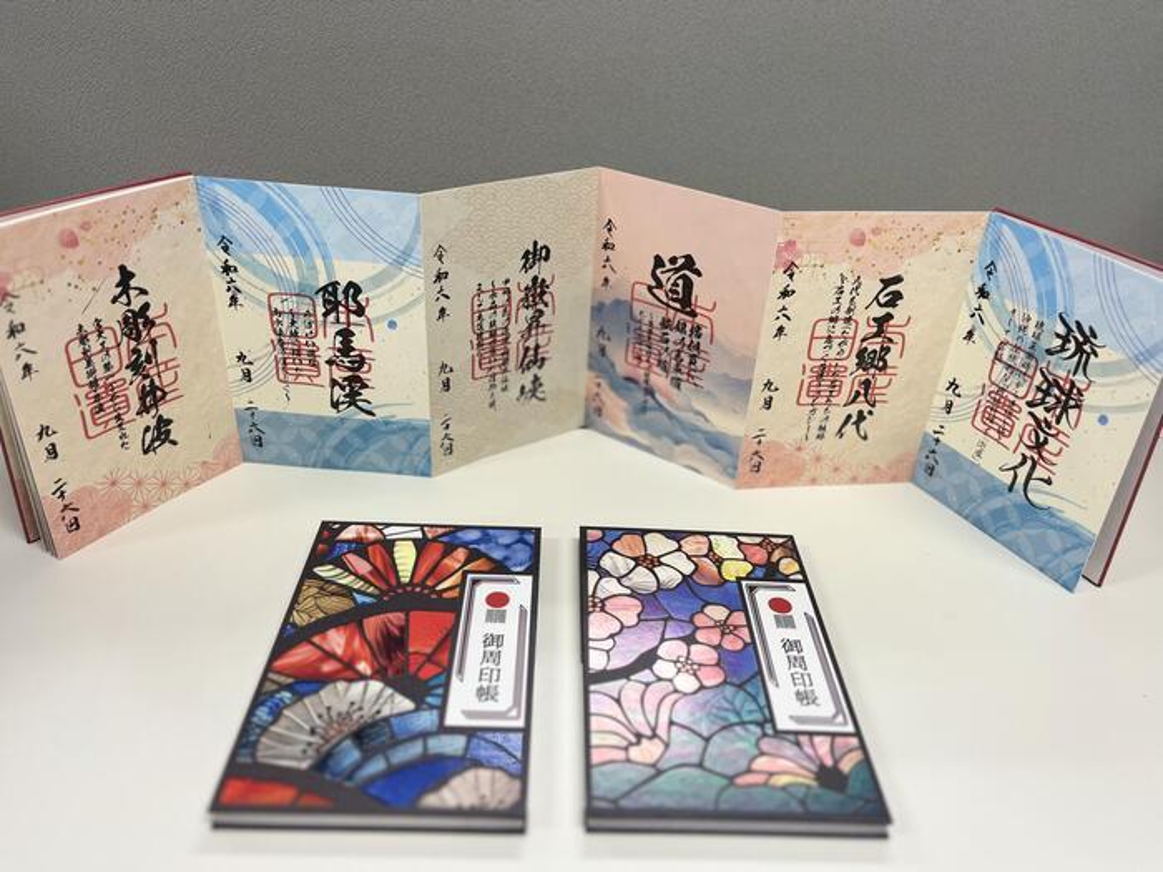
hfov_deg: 67.3
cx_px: 582
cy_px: 436
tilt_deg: -32.6
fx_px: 874
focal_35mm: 26
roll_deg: -3.4
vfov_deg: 53.1
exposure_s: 1/100
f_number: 1.6
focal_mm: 5.1
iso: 80
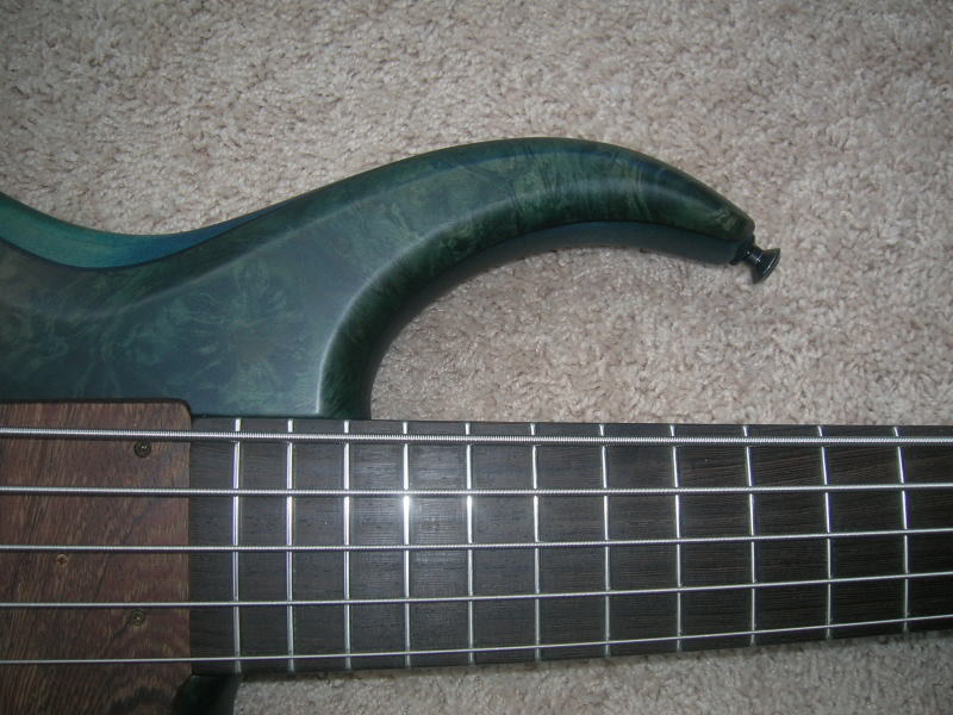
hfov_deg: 54.0
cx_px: 476
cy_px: 358
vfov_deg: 41.8
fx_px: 936
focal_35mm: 34
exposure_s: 1/60.1
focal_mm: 5.7
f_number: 2.9
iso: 50
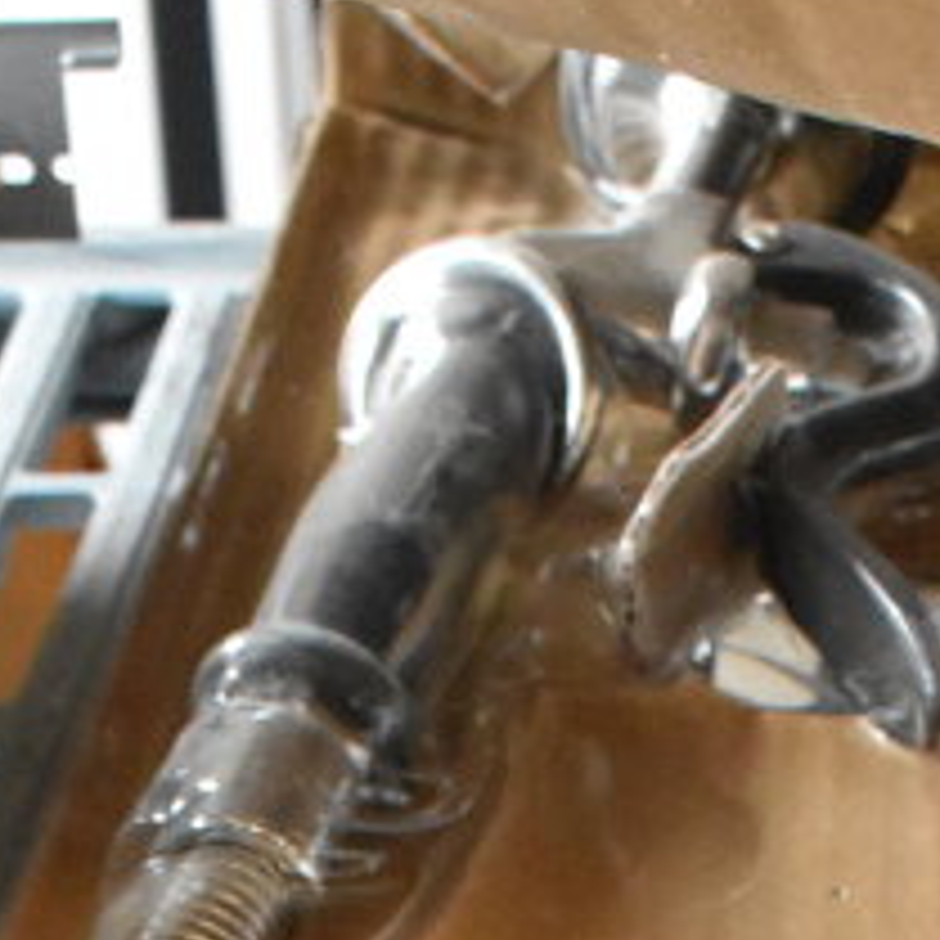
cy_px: 1747
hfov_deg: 14.0
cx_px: 909
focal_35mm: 123
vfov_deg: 12.8
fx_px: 3779
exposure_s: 1/640
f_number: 6.3
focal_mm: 22
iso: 6400
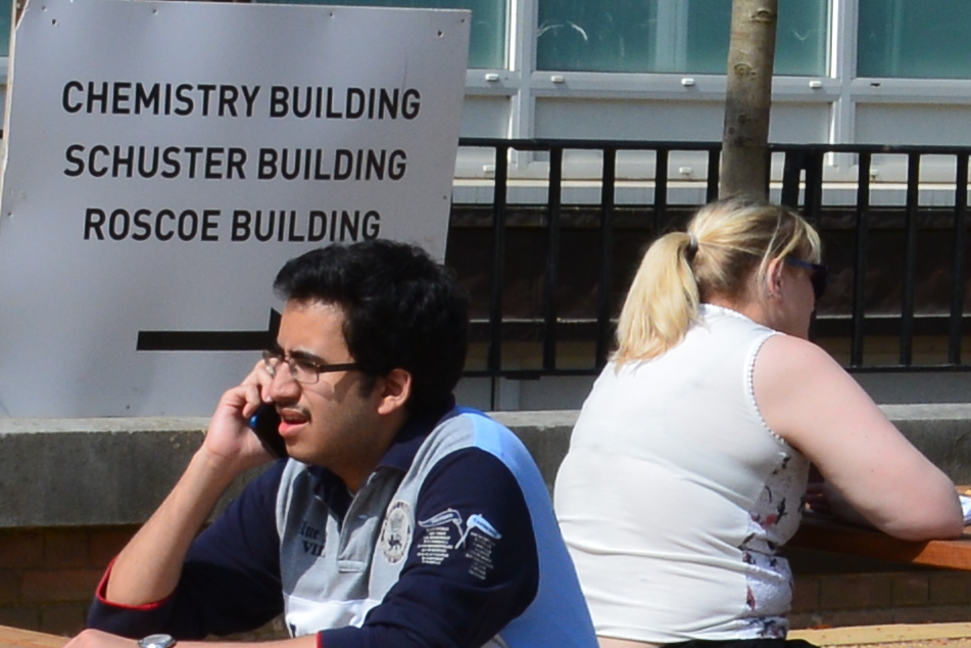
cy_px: 139
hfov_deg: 7.0
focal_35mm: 284
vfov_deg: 4.8
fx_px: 7660
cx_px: 1880
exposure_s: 1/320
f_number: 10
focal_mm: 30
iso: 200
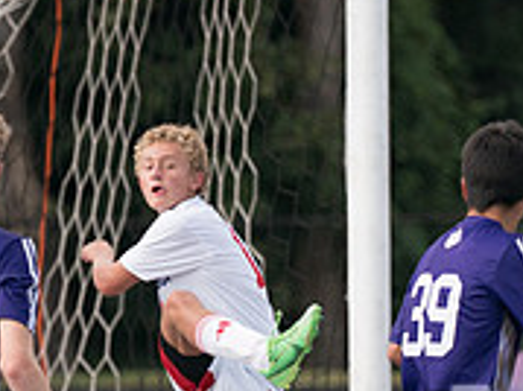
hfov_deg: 2.4
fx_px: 12502
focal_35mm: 828
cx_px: 69
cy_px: 524
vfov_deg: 1.8
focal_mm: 167
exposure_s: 1/2000
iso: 320
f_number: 2.8
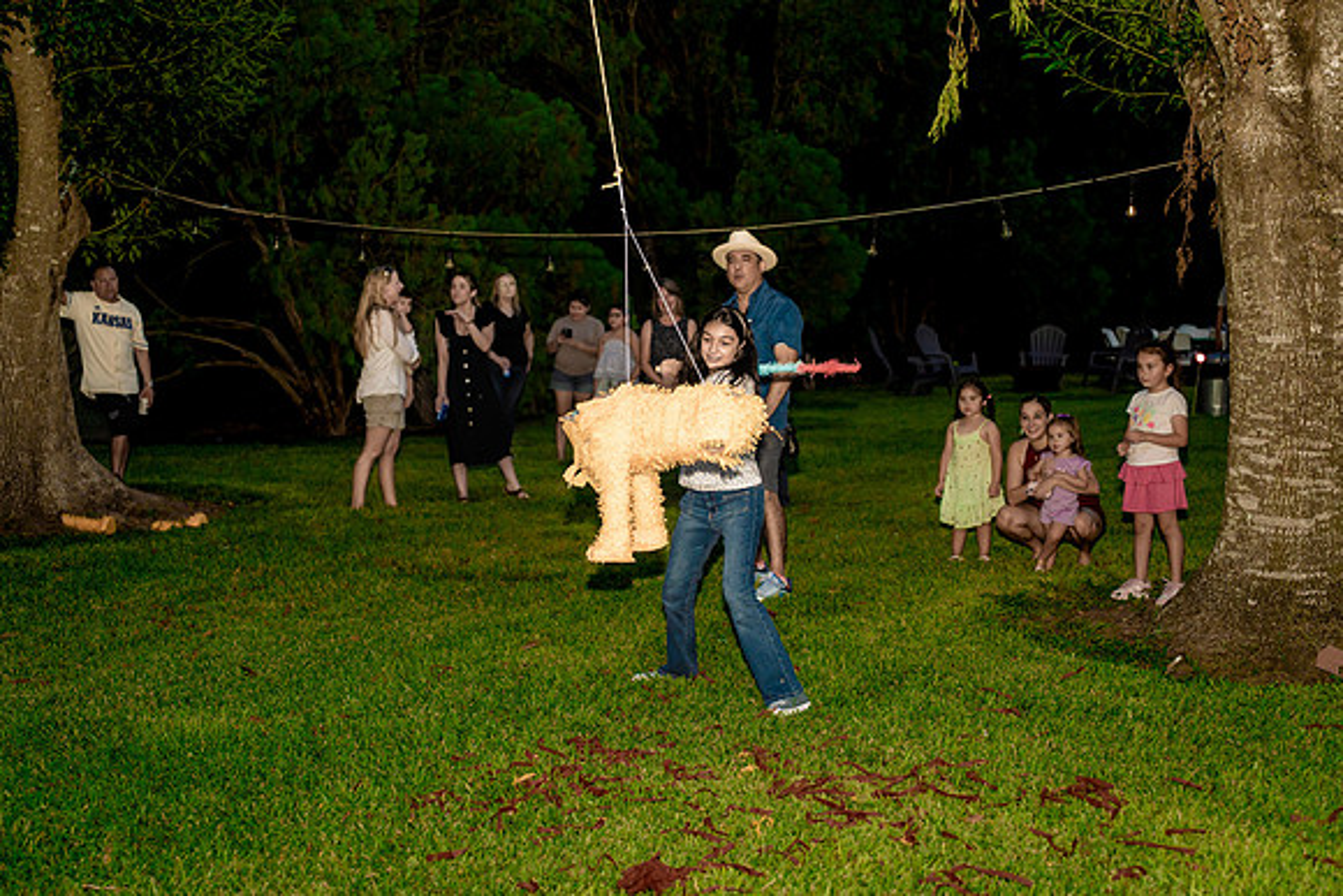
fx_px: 1903
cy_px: 448
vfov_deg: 26.5
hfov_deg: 38.9
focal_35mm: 51
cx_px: 672
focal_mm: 51
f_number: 3.2
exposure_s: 1/250
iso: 2000
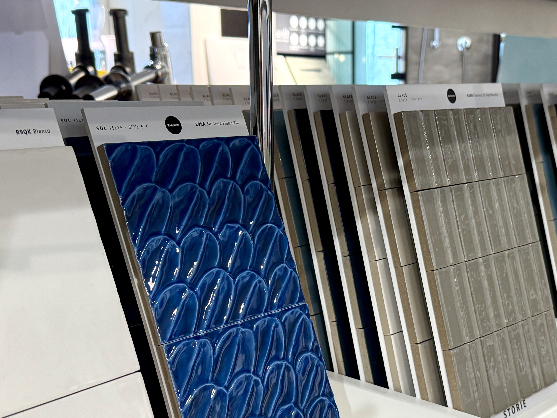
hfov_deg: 38.0
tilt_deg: -10.4
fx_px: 804
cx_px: 345
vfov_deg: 29.1
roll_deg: +0.3
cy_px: 244
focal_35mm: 50
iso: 250
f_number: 1.78
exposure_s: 1/100
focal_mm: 6.76
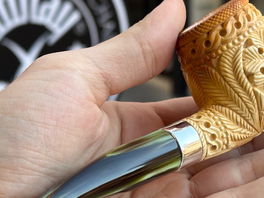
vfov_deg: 16.4
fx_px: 686
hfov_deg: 21.8
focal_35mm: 90
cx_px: 139
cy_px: 138
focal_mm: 6.86
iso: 64
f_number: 1.78
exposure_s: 1/345
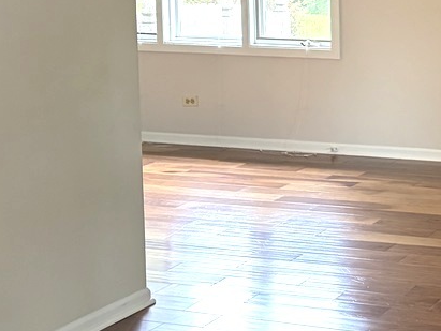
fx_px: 1160
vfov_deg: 16.2
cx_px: 527
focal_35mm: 91
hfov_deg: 20.2
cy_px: 70
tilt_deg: -6.7
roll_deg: -0.1
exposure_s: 1/60
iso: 250
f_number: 1.6
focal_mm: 5.96
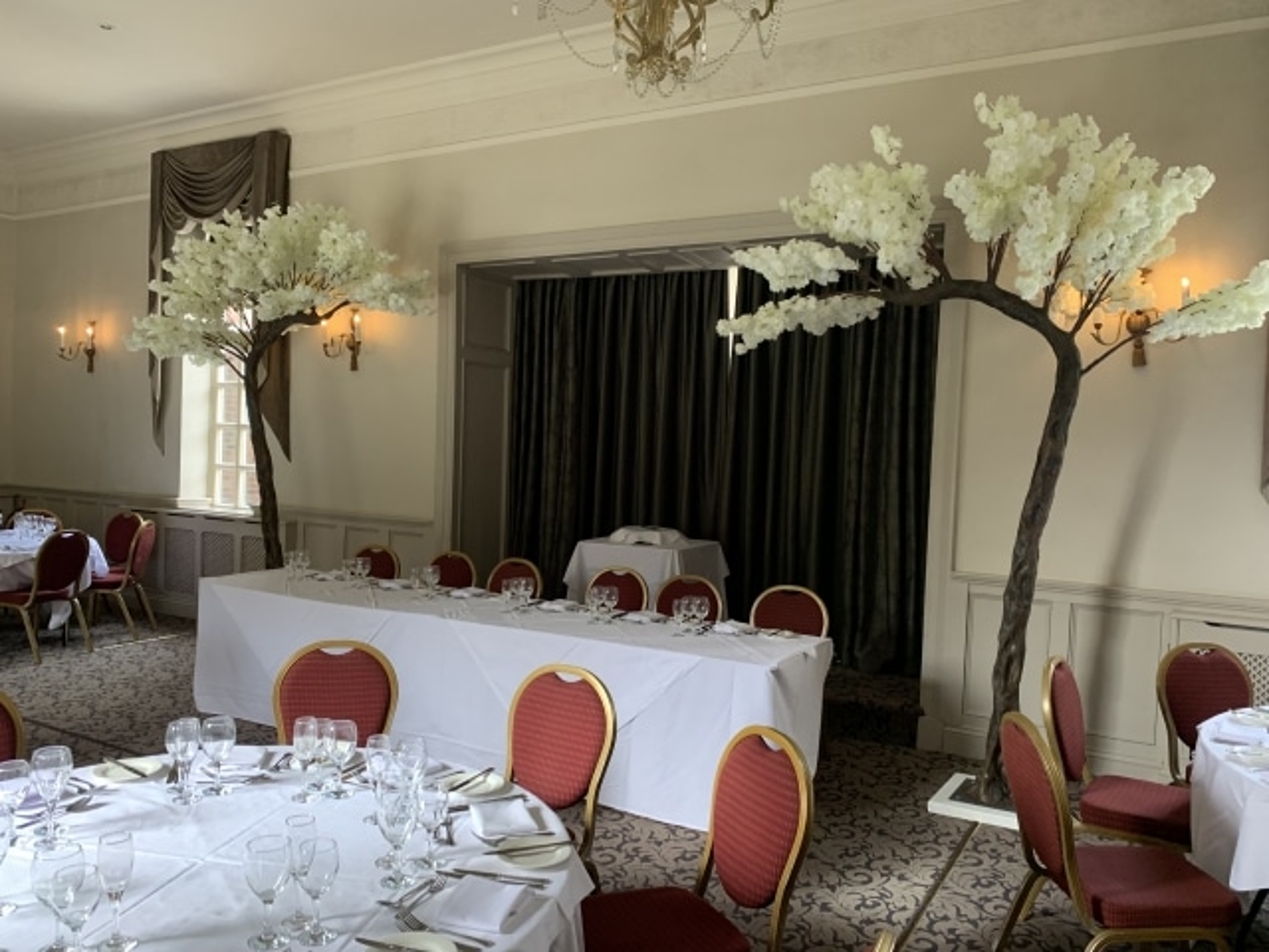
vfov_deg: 53.1
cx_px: 634
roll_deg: -2.8
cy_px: 476
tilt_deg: -1.0
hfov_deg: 67.3
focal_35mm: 26
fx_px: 953
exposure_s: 1/60
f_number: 1.8
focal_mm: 4.25
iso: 200
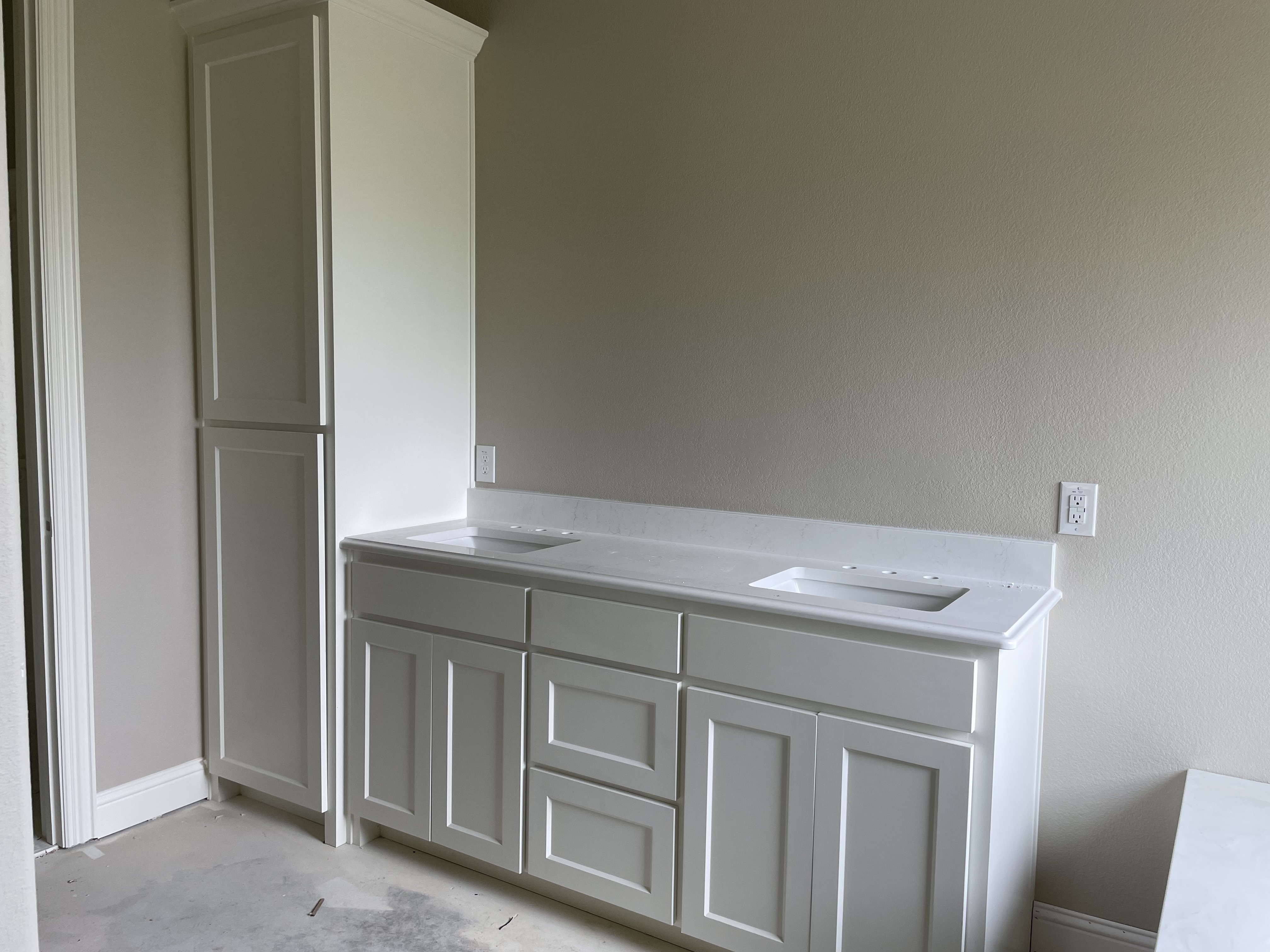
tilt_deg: -4.1
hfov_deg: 67.3
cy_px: 476
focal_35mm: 26
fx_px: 954
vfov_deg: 53.1
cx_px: 635
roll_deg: -0.9
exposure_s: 1/121
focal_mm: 4.2
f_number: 1.6
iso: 50
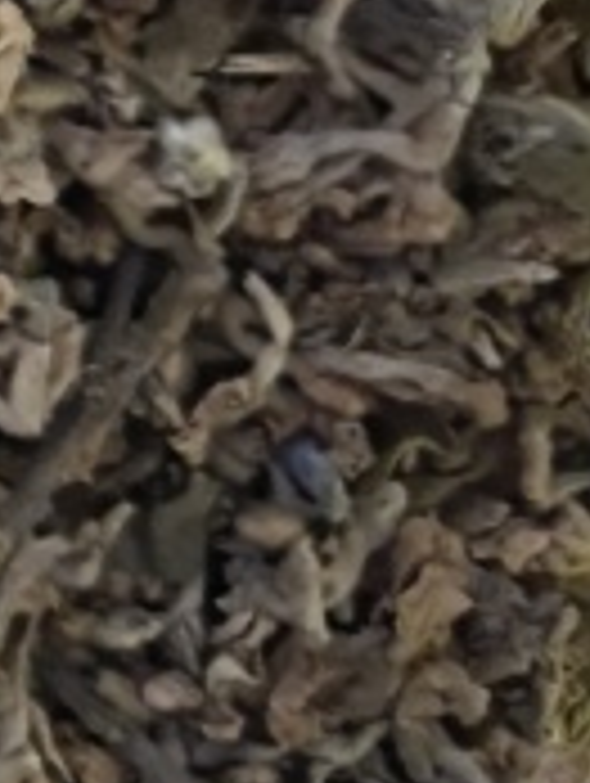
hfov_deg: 8.4
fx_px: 3332
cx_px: -1203
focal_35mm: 147
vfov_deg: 12.8
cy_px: -349
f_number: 1.8
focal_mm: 5.42
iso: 5714
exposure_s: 1/33.4
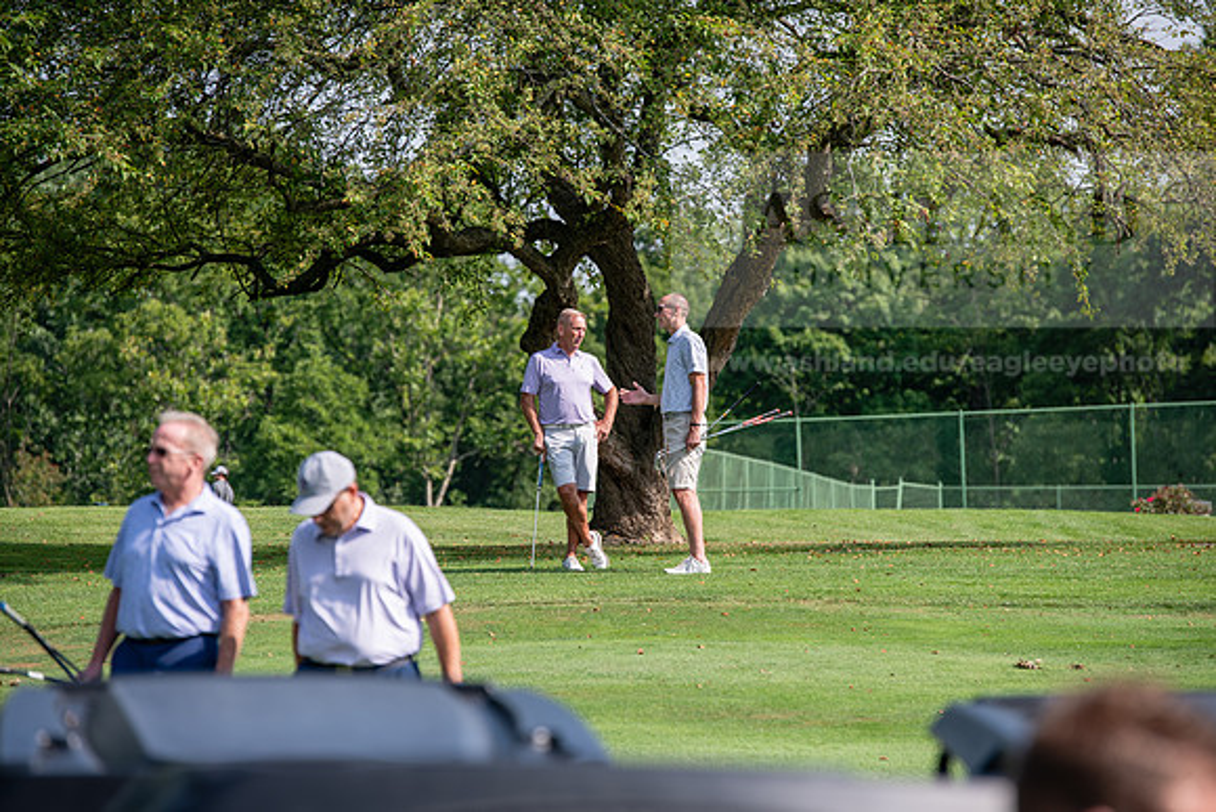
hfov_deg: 11.1
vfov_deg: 7.4
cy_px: 406
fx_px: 6250
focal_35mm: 185
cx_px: 608
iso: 80
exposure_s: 1/400
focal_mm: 185
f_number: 5
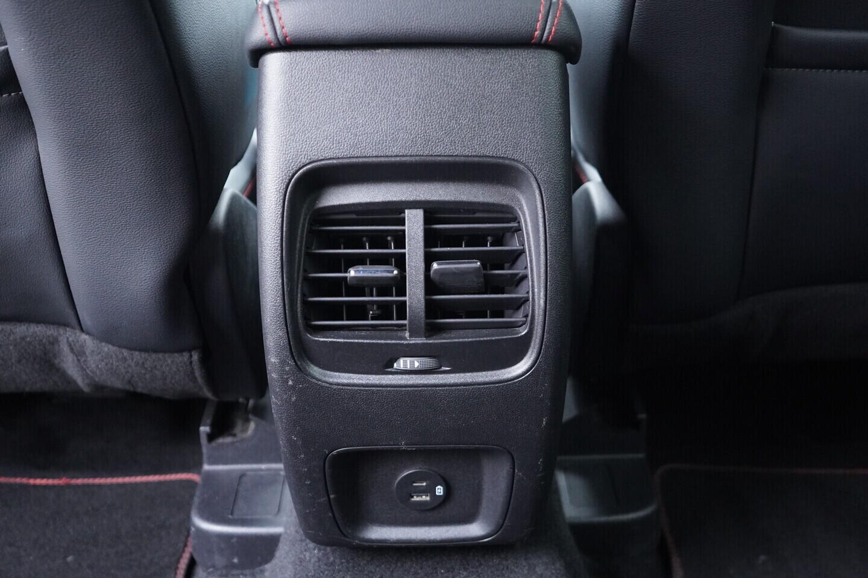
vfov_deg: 36.9
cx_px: 434
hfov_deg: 53.1
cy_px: 289
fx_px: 868
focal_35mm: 36
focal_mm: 24
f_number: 2.8
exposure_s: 1/40
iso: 3200
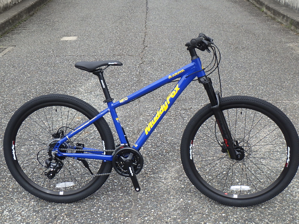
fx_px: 363
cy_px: 112
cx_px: 150
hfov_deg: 44.8
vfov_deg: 34.3
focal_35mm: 42
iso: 125
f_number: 5
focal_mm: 7.5
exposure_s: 1/250
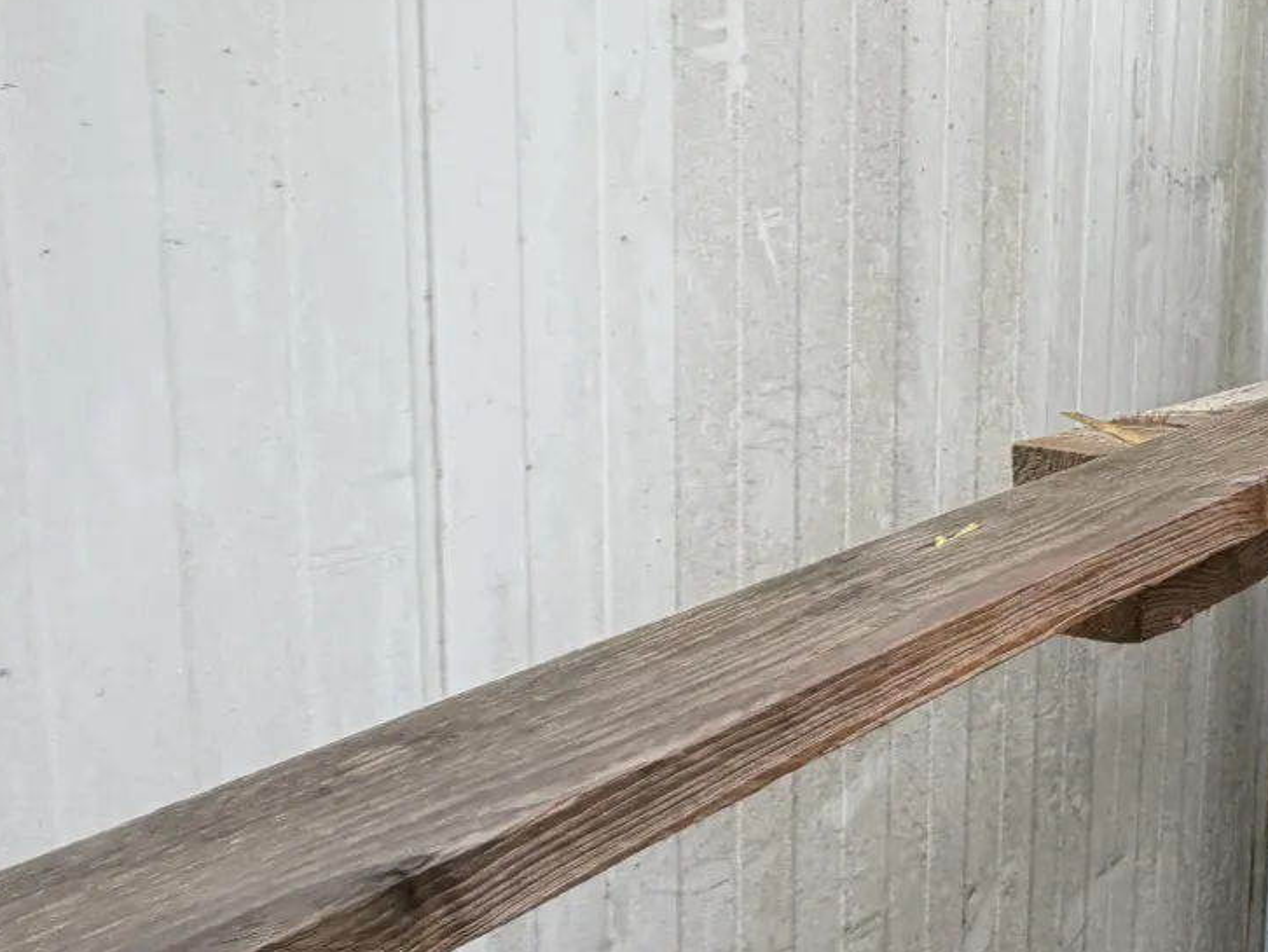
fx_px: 1356
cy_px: 395
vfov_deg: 38.6
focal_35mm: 37
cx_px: 1490
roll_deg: -2.0
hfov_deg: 38.4
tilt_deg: -8.0
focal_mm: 2.22
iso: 64
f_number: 2.2
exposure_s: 1/121
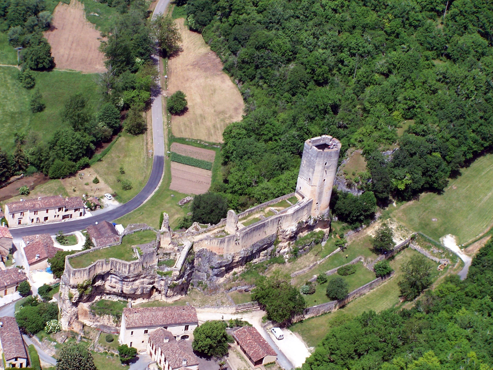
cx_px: 246
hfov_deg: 20.9
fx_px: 1339
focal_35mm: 94
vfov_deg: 15.7
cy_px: 185
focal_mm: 15.6
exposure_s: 1/500
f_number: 4.5
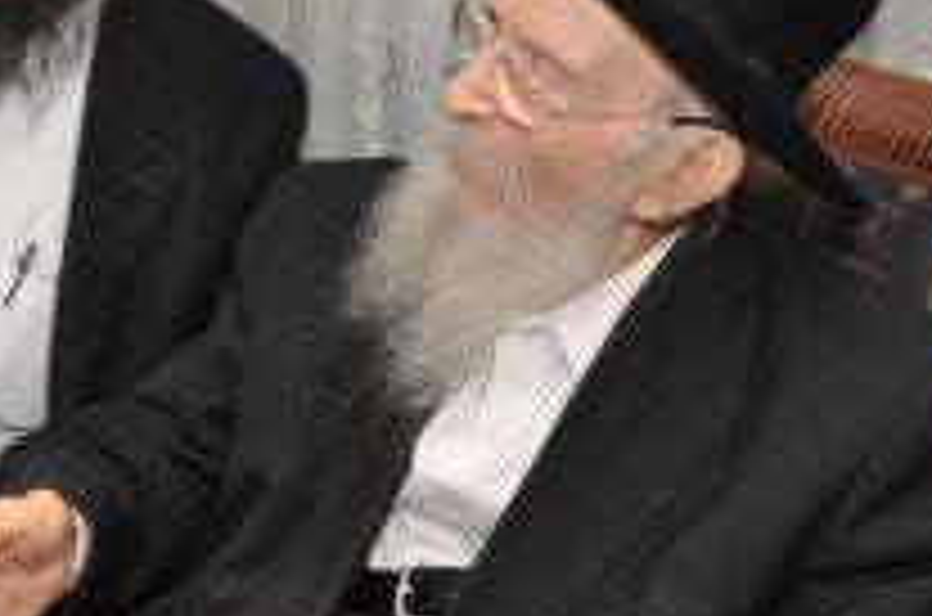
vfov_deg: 15.5
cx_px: -9
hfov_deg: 22.5
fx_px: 2251
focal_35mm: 87
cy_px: 164
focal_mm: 25
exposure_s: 1/60
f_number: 6.3
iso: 400
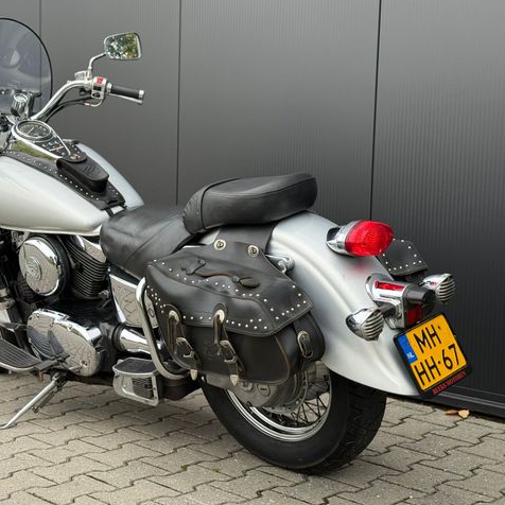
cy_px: 251
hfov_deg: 29.8
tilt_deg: -4.3
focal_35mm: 57
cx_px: 169
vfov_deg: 30.0
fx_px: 941
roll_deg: -0.7
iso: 64
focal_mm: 6.76
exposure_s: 1/316
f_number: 1.78
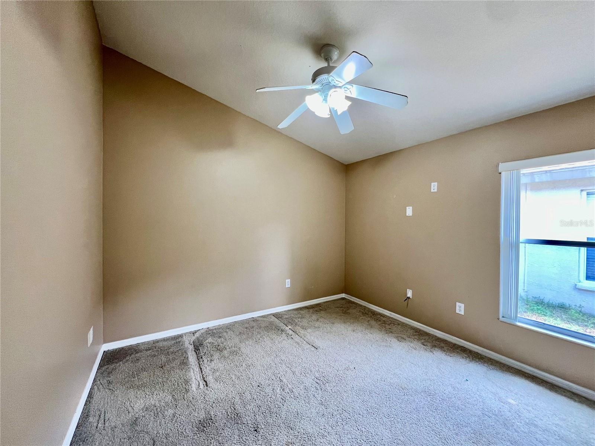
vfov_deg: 89.9
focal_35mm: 13
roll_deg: -0.1
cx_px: 298
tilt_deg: -0.7
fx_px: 223
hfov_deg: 106.2
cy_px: 223
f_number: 1.8
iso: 125
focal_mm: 1.57
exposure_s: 1/60
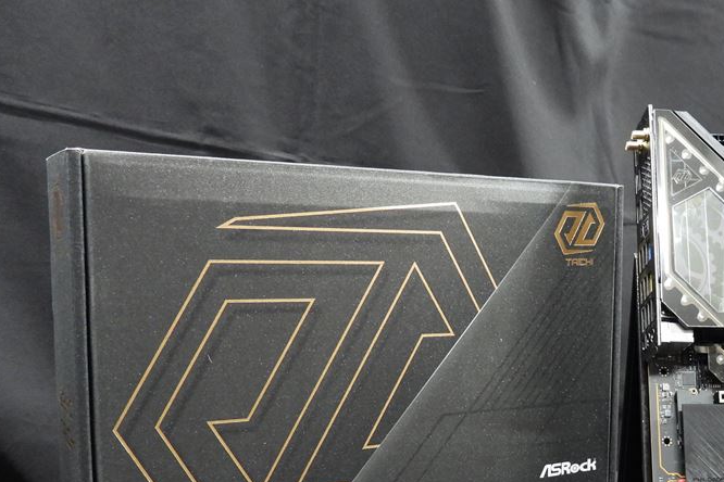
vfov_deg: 27.5
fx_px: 965
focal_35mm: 48
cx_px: 545
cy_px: 382
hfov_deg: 40.0
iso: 400
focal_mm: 5.4
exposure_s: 1/13
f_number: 3.2
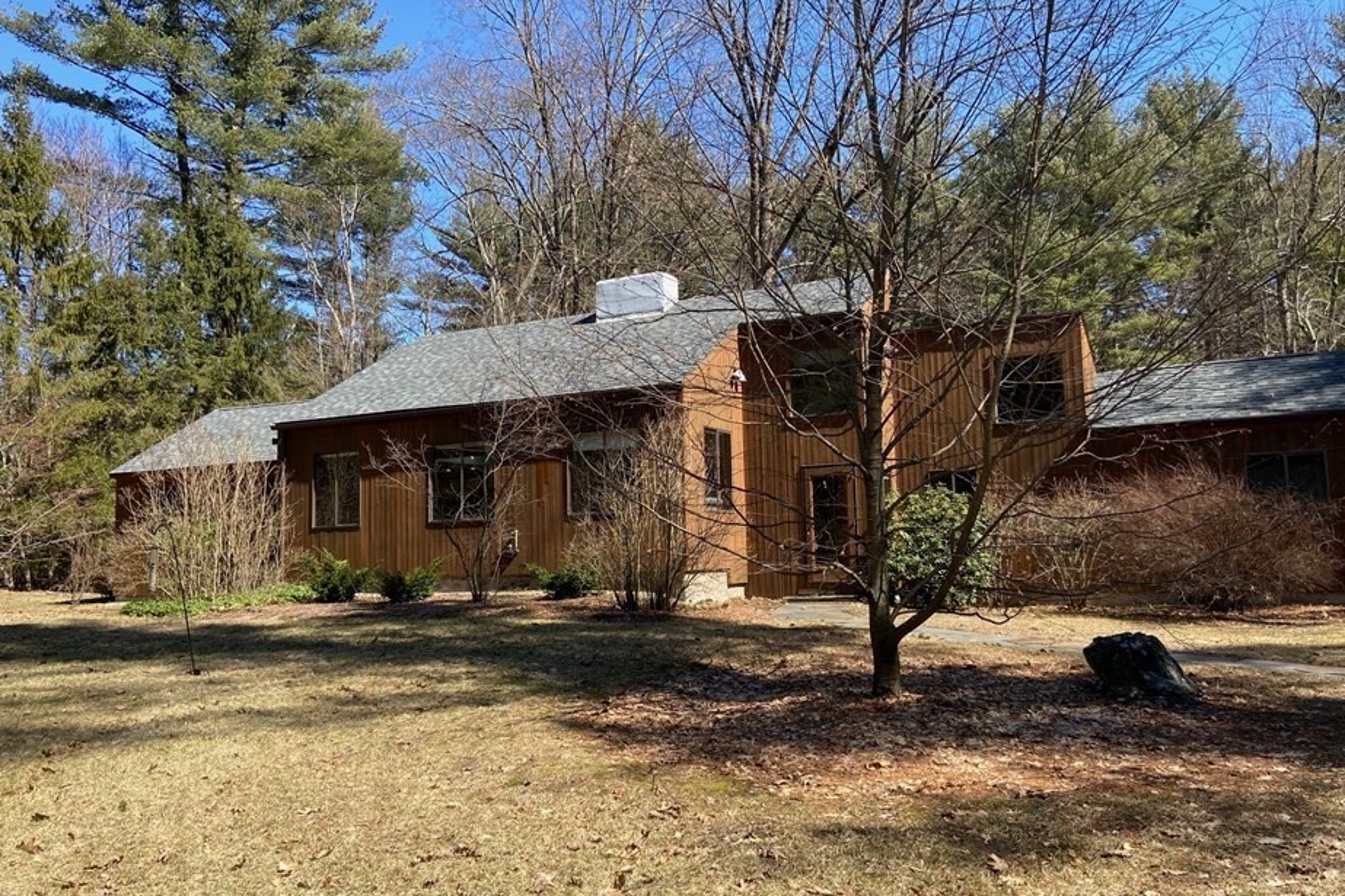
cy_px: 453
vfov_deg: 43.6
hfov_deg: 61.9
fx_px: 1121
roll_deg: +1.5
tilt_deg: +5.7
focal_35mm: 30
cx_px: 701
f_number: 1.8
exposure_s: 1/1147
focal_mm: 4.25
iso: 32
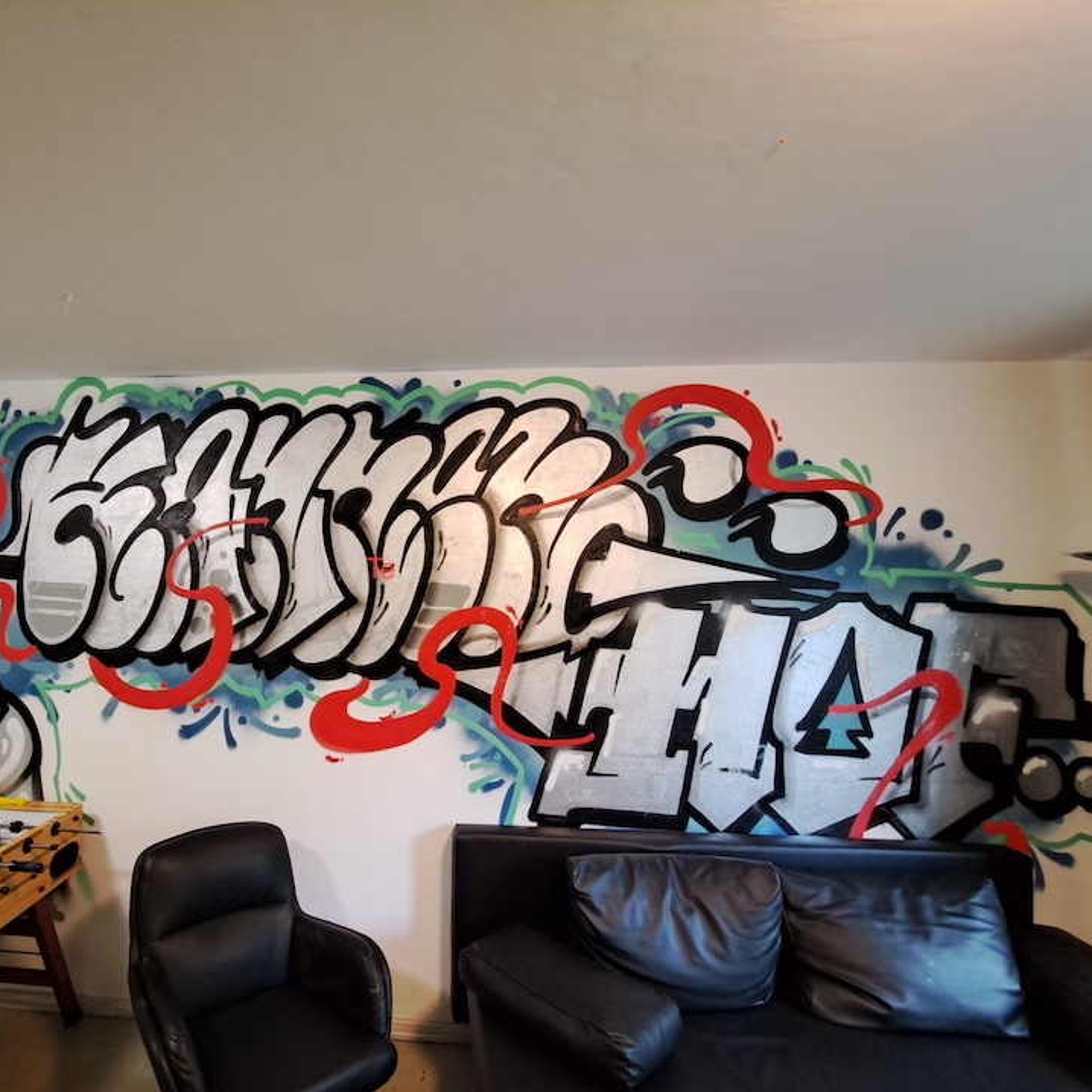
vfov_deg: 87.4
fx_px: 571
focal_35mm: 16
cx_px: 380
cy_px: 569
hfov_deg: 84.9
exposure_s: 1/25
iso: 400
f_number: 2.2
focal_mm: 1.74
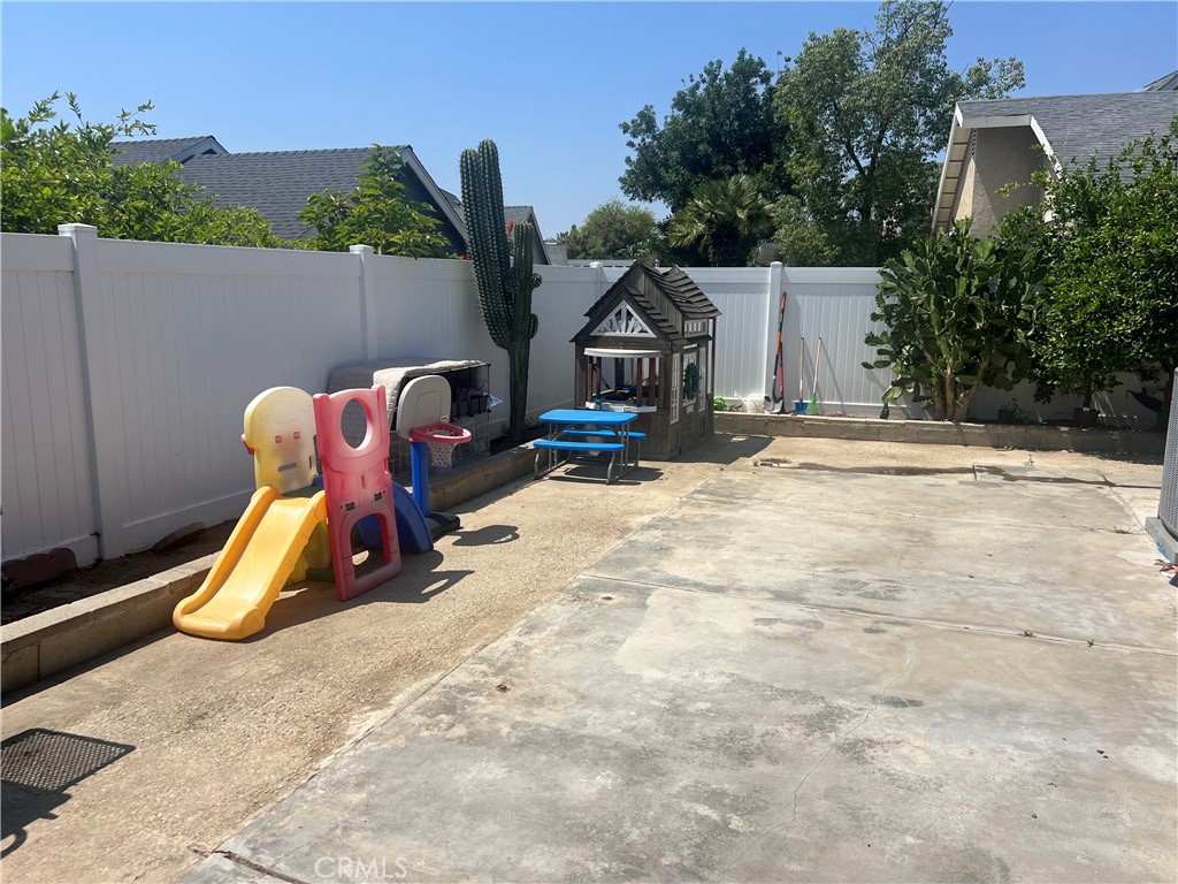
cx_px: 589
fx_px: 885
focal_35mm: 26
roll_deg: +1.0
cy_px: 442
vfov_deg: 53.1
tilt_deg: -7.3
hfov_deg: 67.3
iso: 50
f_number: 1.5
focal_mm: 5.7
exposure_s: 1/6211
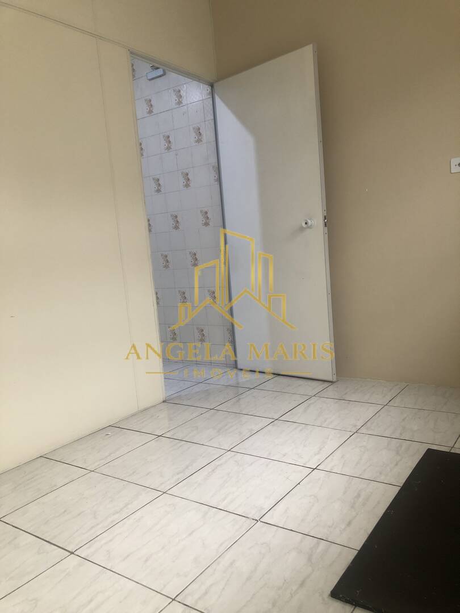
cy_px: 306
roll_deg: +4.8
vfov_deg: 63.4
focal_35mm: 28
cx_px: 230
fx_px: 496
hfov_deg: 49.7
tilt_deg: -5.6
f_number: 1.8
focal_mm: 3.99
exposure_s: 1/15
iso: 40
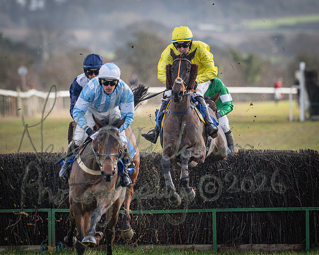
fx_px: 7518
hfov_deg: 2.4
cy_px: 105
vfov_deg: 1.9
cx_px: 168
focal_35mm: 797
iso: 800
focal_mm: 400
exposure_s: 1/2000
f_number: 5
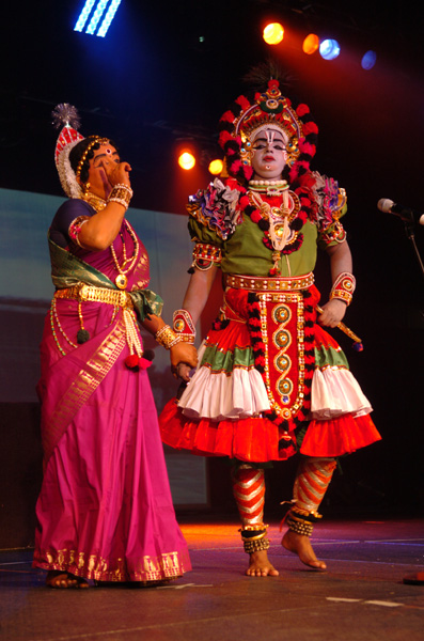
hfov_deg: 20.5
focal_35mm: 66
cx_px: 212
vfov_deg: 30.6
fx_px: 1172
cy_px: 320
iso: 400
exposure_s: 1/125
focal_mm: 44
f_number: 2.8
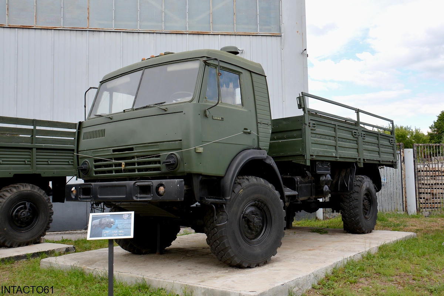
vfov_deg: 40.0
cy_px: 148
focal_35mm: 33
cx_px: 222
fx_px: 407
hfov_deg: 57.2
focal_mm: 22
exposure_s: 1/250
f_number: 8
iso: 180
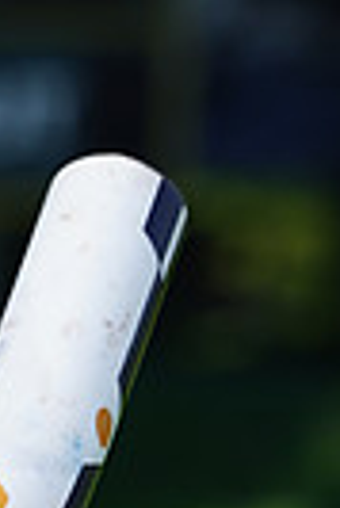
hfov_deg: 1.2
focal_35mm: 1167
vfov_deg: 1.8
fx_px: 16488
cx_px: -254
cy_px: 798
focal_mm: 268
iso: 100
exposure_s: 1/250
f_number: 8
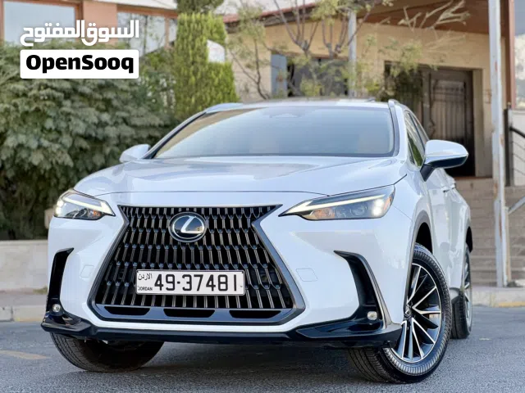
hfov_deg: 25.3
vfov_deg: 19.1
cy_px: 196
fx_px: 1168
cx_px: 262
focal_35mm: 77
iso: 20
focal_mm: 9
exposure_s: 1/145
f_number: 2.8
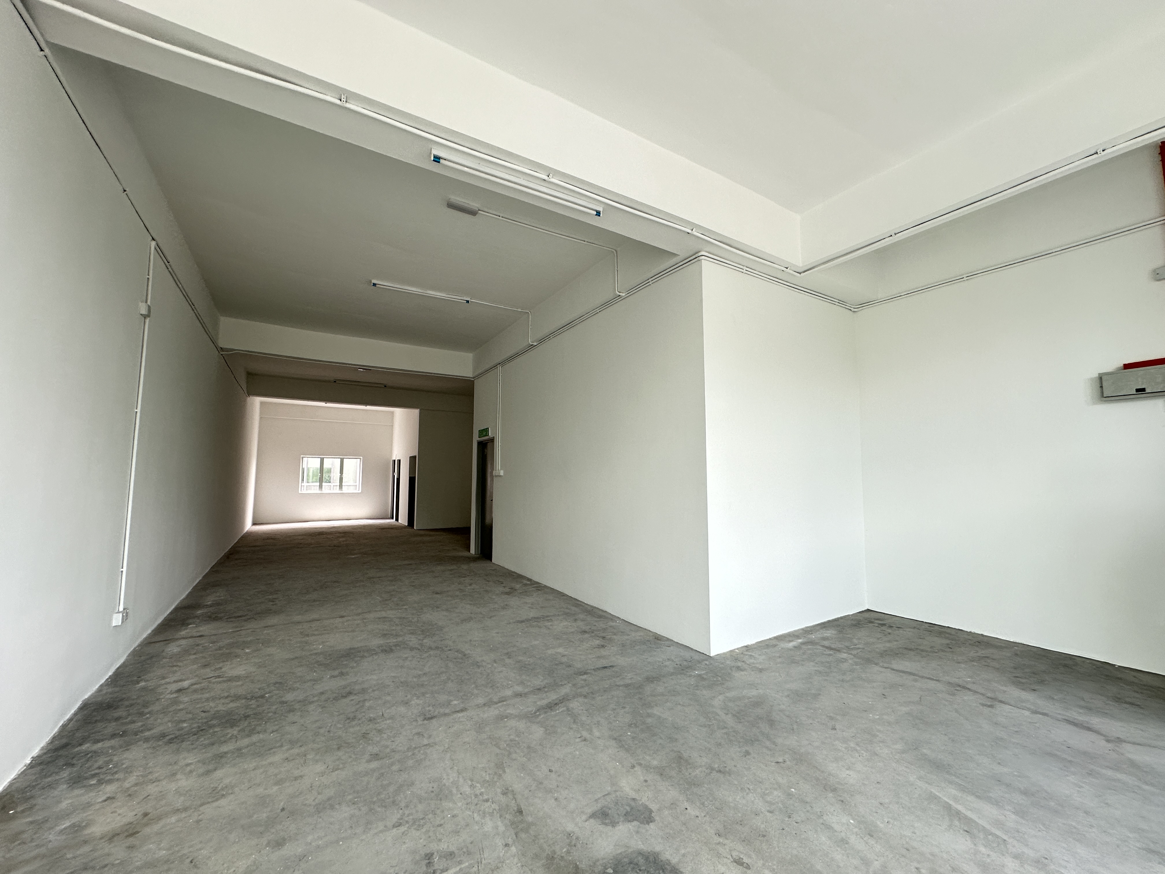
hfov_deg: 102.1
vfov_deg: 85.7
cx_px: 582
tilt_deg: +5.1
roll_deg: -0.8
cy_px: 437
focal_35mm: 14
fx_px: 471
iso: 80
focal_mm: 2.22
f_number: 2.2
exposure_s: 1/99
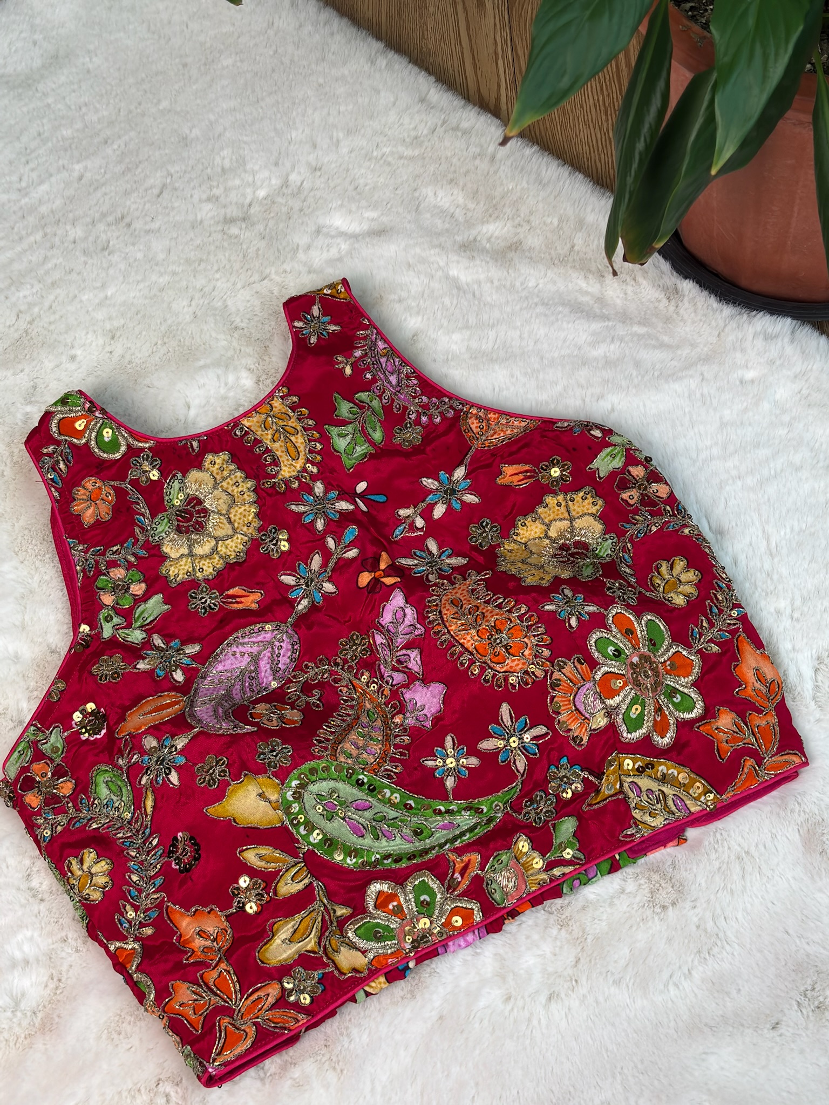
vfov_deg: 37.5
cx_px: 414
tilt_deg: -63.8
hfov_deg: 28.6
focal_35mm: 51
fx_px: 1628
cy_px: 552
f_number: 1.6
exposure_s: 1/121
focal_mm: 5.96
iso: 40
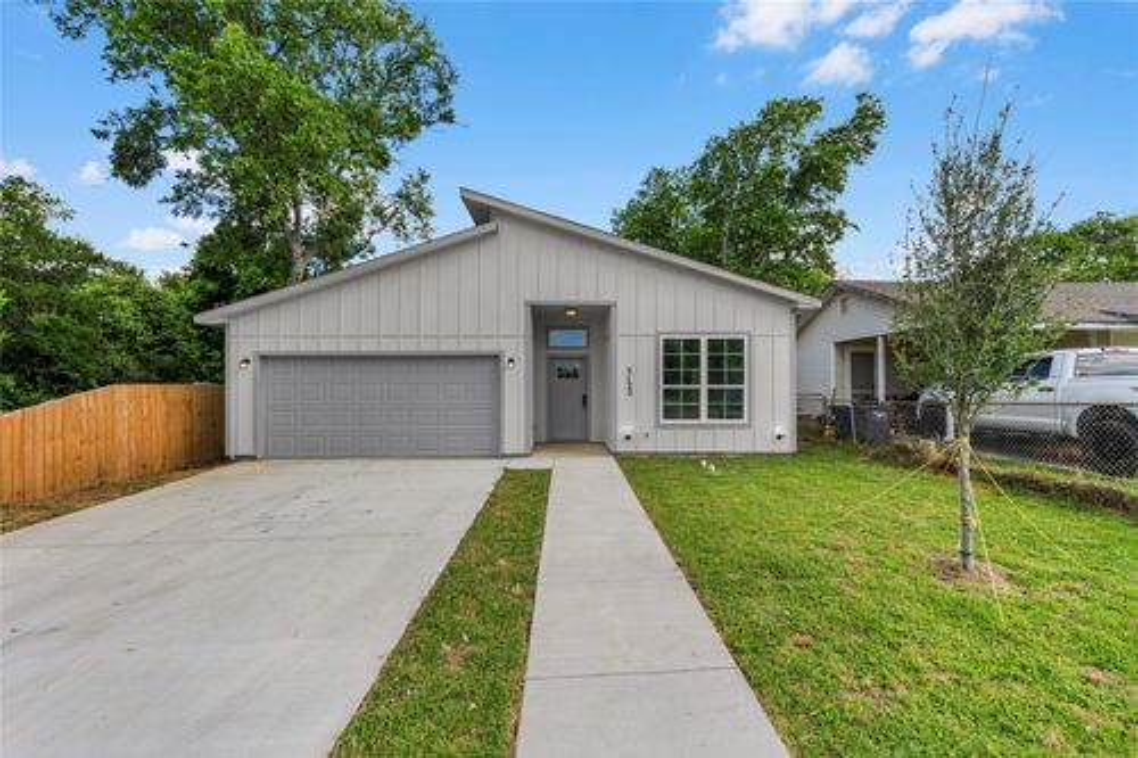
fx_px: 474
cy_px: 379
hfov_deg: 100.4
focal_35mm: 15
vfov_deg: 77.3
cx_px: 569
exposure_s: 1/40
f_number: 10
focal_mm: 10
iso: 200
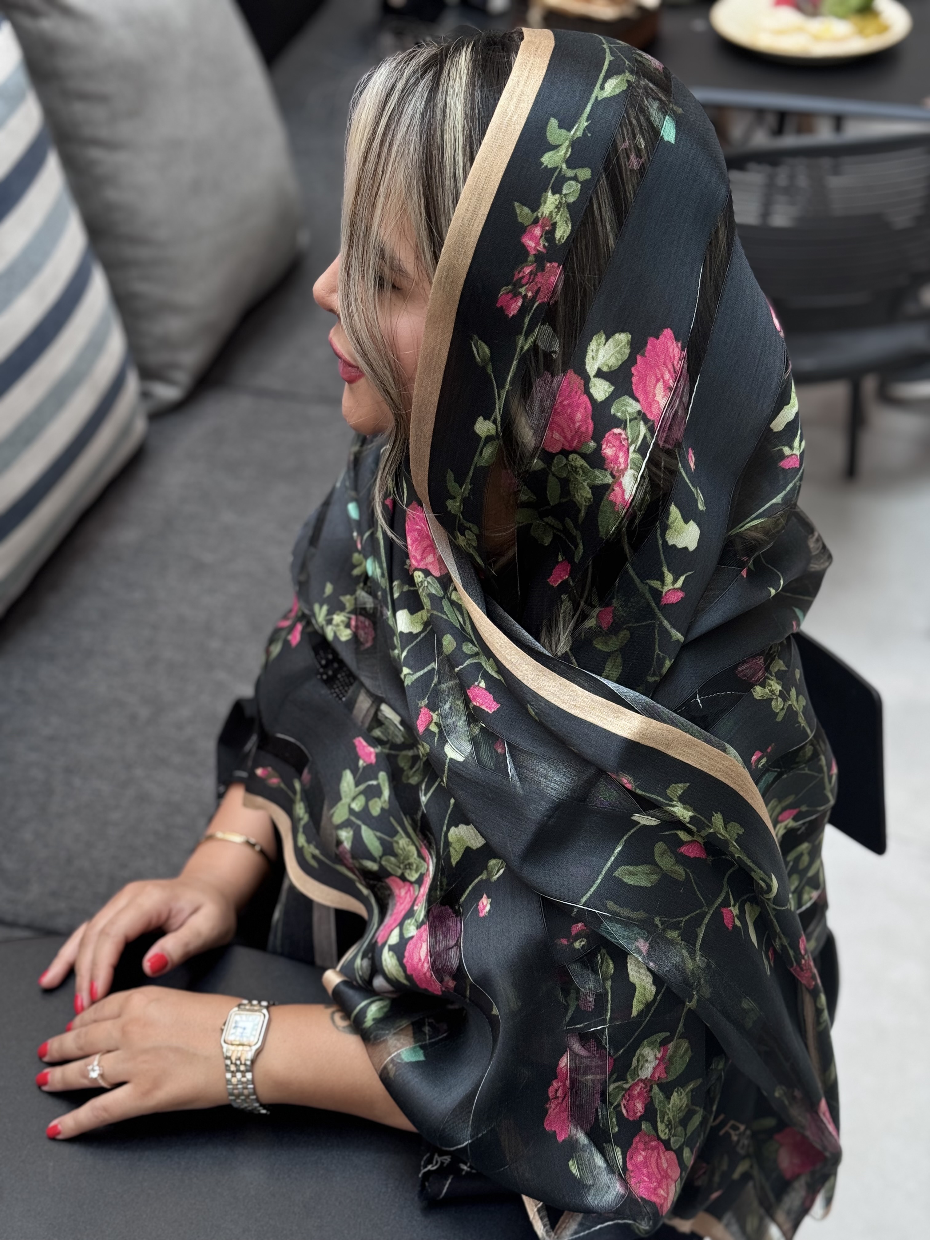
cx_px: 465
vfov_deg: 39.7
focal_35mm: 48
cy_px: 620
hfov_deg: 30.3
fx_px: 1719
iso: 50
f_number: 1.78
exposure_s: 1/100
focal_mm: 6.76
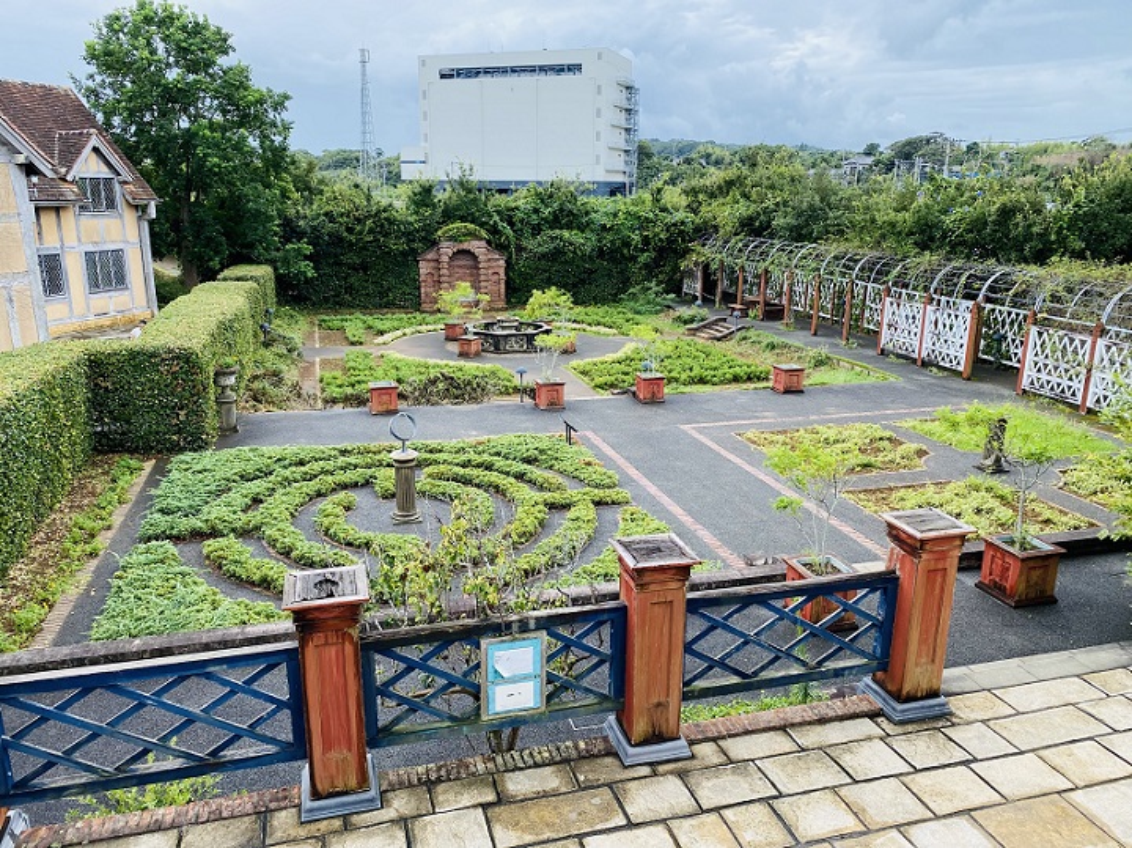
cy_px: 424
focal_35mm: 26
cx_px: 566
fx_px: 850
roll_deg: -1.5
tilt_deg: -16.6
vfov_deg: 53.0
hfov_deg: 67.3
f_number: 1.8
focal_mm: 4.25
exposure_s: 1/666
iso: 32
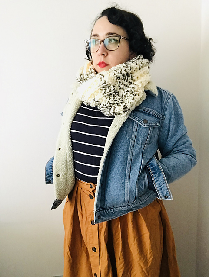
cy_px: 138
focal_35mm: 32
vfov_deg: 56.8
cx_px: 104
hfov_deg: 44.2
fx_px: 257
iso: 200
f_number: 2.2
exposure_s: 1/20
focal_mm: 2.87
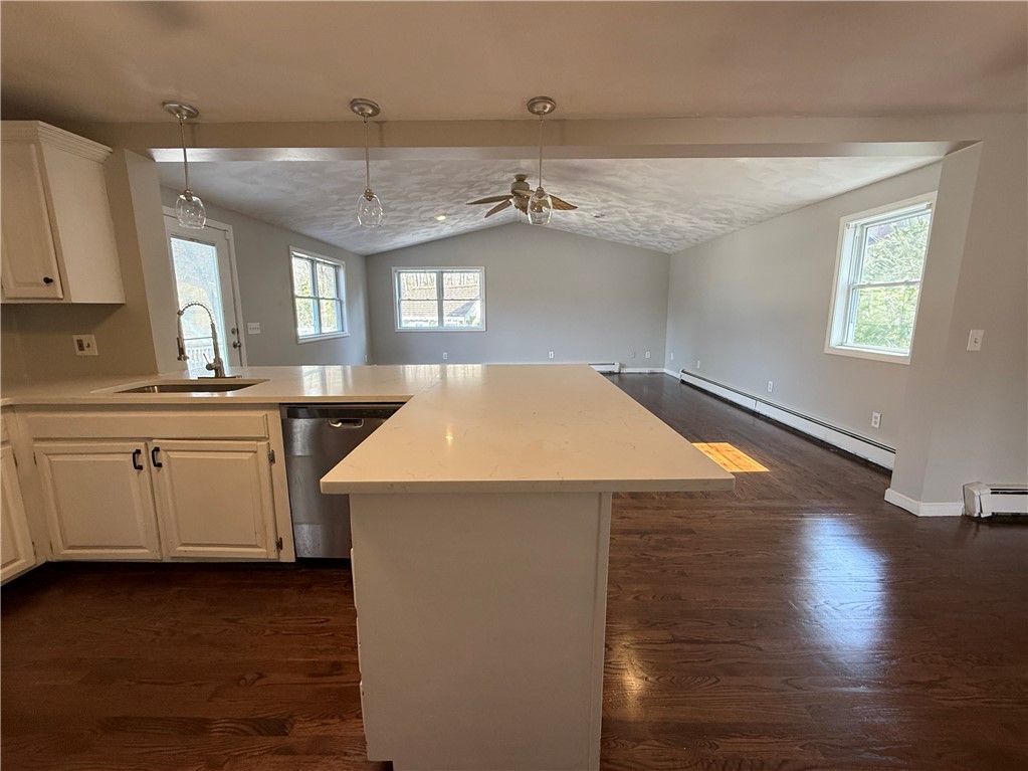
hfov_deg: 102.1
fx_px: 416
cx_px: 514
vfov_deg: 85.7
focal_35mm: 14
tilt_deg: -9.8
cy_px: 386
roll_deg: +1.2
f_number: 2.2
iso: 250
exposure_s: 1/120
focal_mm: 2.22
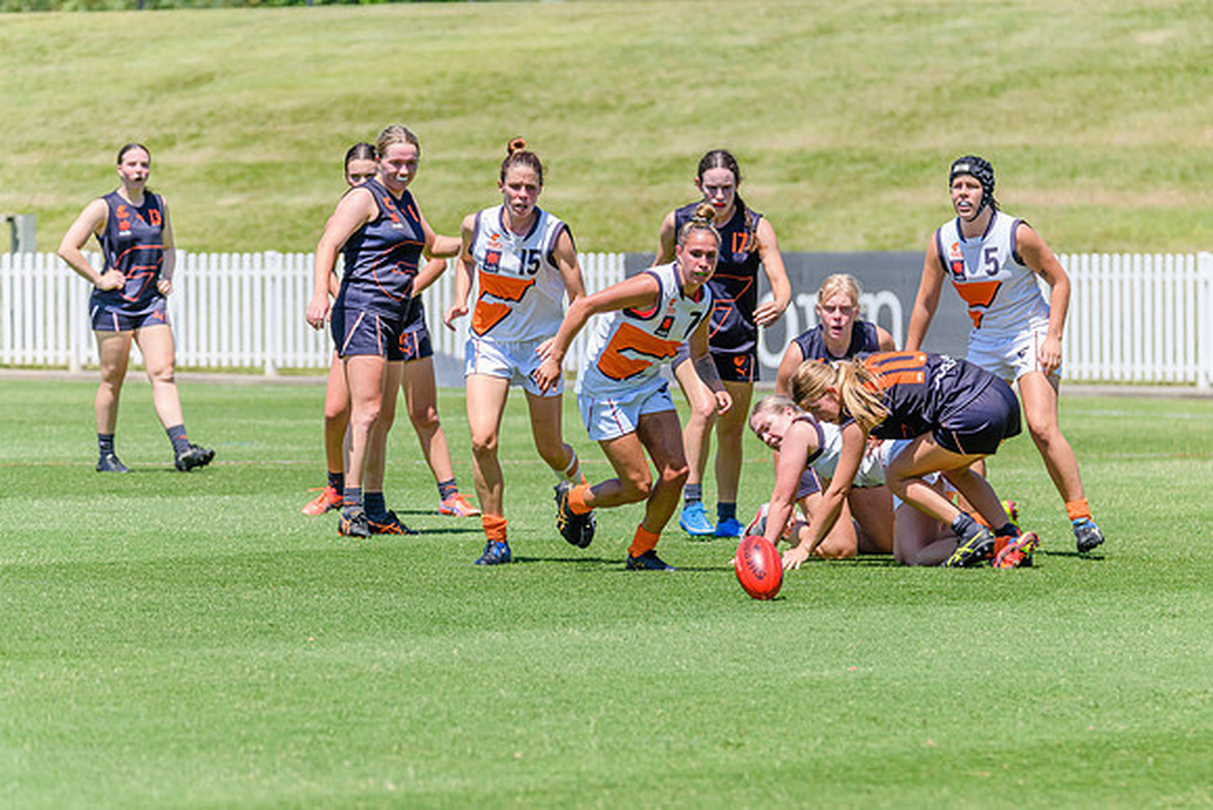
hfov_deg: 5.7
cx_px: 683
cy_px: 455
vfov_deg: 3.8
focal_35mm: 362
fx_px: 12186
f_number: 8
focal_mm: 320
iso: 800
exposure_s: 1/2000
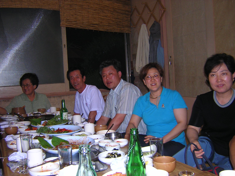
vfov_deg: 39.7
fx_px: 244
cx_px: 118
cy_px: 88
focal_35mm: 36
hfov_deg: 51.4
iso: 145
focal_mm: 4.7
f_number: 2.6
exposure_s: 1/60.1
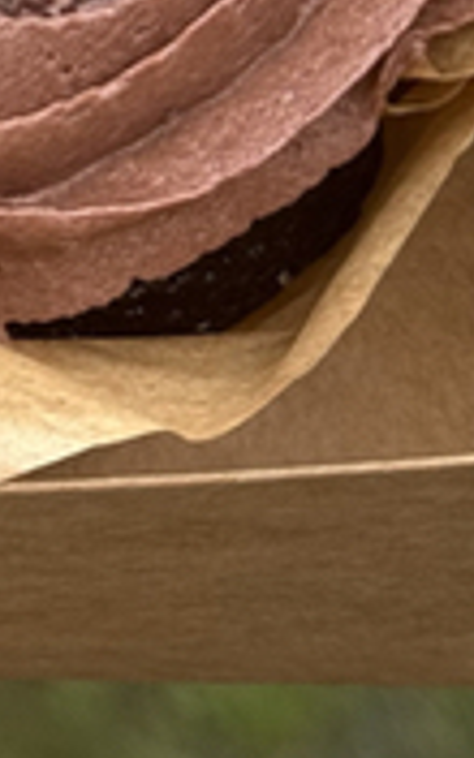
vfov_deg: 7.4
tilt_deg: -40.3
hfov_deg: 4.8
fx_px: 5519
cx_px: -547
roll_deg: -2.7
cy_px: -1036
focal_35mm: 267
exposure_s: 1/1100
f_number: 1.78
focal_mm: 6.76
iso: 64
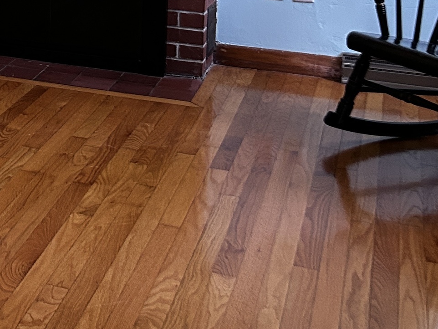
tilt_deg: -6.2
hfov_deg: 20.4
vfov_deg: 16.7
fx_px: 1050
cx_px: -211
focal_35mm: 83
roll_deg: +0.6
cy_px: -108
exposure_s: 1/60
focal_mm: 5.7
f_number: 1.5
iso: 250
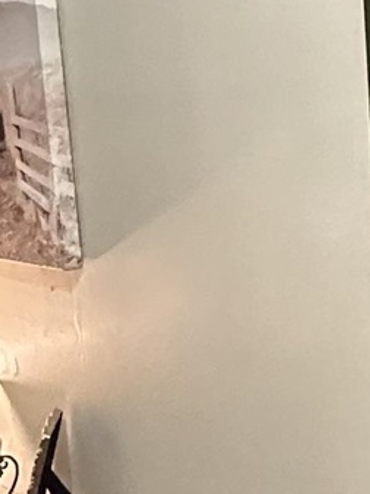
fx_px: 1368
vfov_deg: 20.4
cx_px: 145
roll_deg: +4.5
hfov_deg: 15.4
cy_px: 291
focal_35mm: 96
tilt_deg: -9.0
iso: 1250
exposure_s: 1/60
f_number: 2.2
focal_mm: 2.22
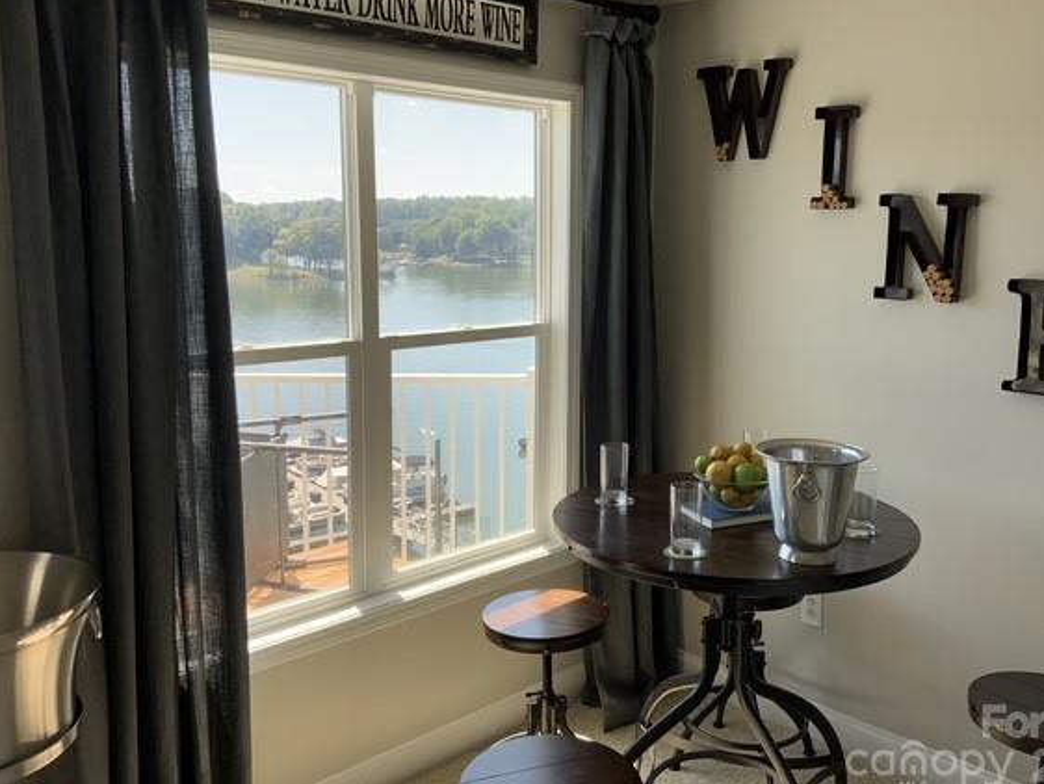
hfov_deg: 55.2
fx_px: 996
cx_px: 580
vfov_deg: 43.0
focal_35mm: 33
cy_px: 368
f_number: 1.8
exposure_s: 1/344
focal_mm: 3
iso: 16
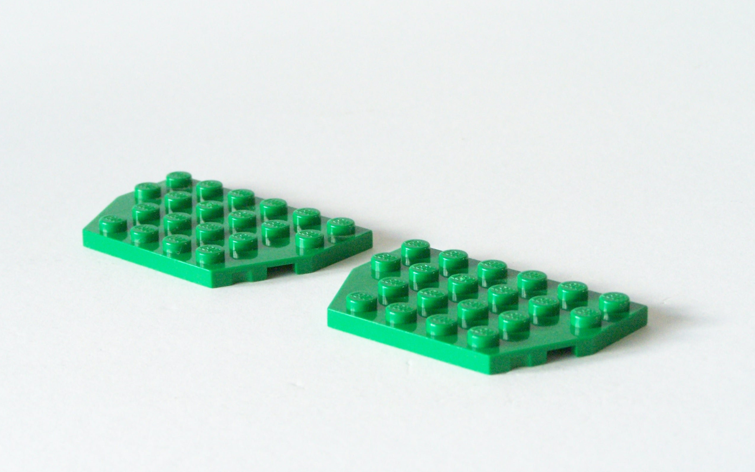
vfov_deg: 11.7
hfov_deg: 18.6
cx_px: 376
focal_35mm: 112
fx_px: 2305
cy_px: 230
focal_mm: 17.5
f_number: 5
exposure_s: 1/30
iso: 400
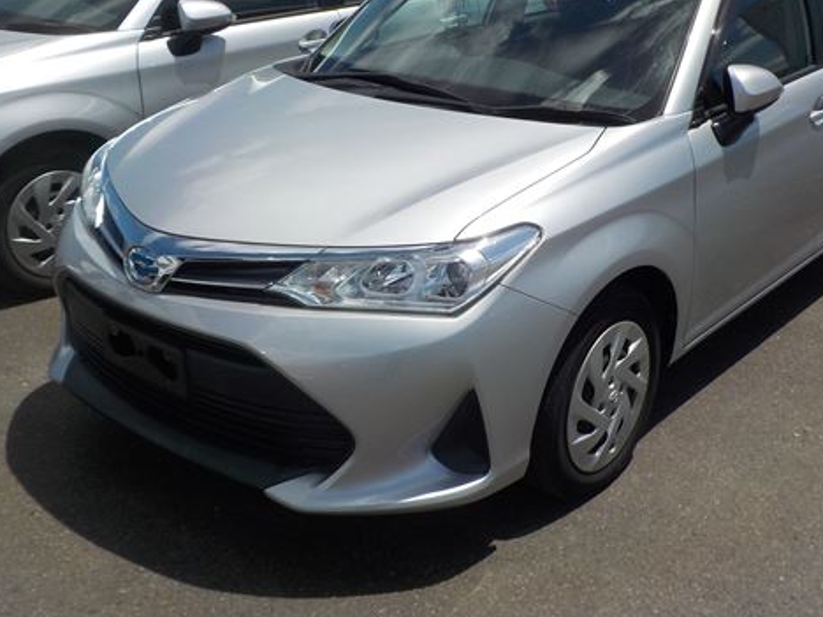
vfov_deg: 35.0
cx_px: 482
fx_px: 975
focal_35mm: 41
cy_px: 237
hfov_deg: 45.6
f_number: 3.3
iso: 125
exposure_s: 1/2000
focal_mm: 4.1
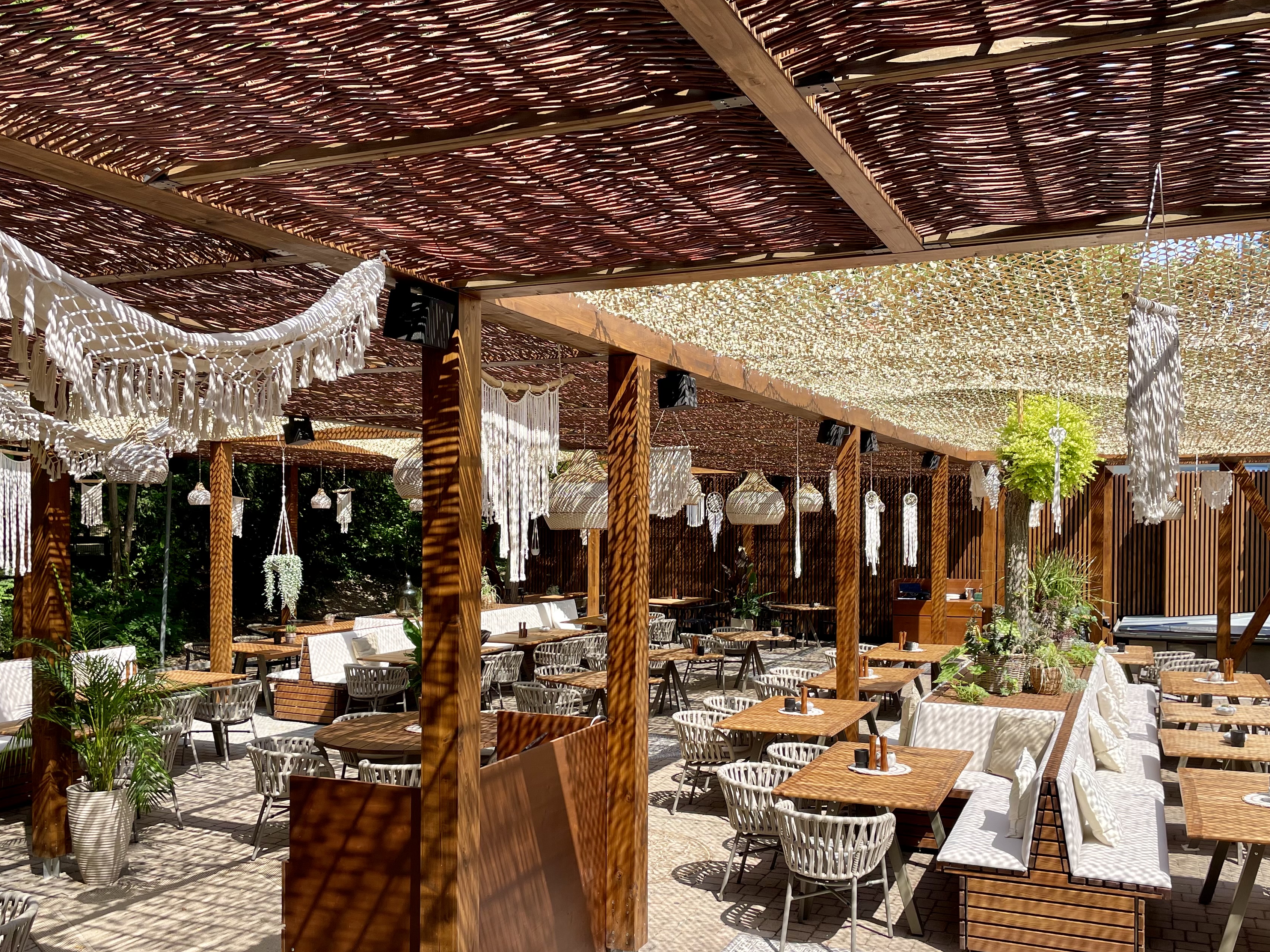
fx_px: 1137
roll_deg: -0.1
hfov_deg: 58.4
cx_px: 639
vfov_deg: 45.3
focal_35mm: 31
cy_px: 559
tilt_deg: -0.8
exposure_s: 1/1024
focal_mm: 4.2
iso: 32
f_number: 1.6
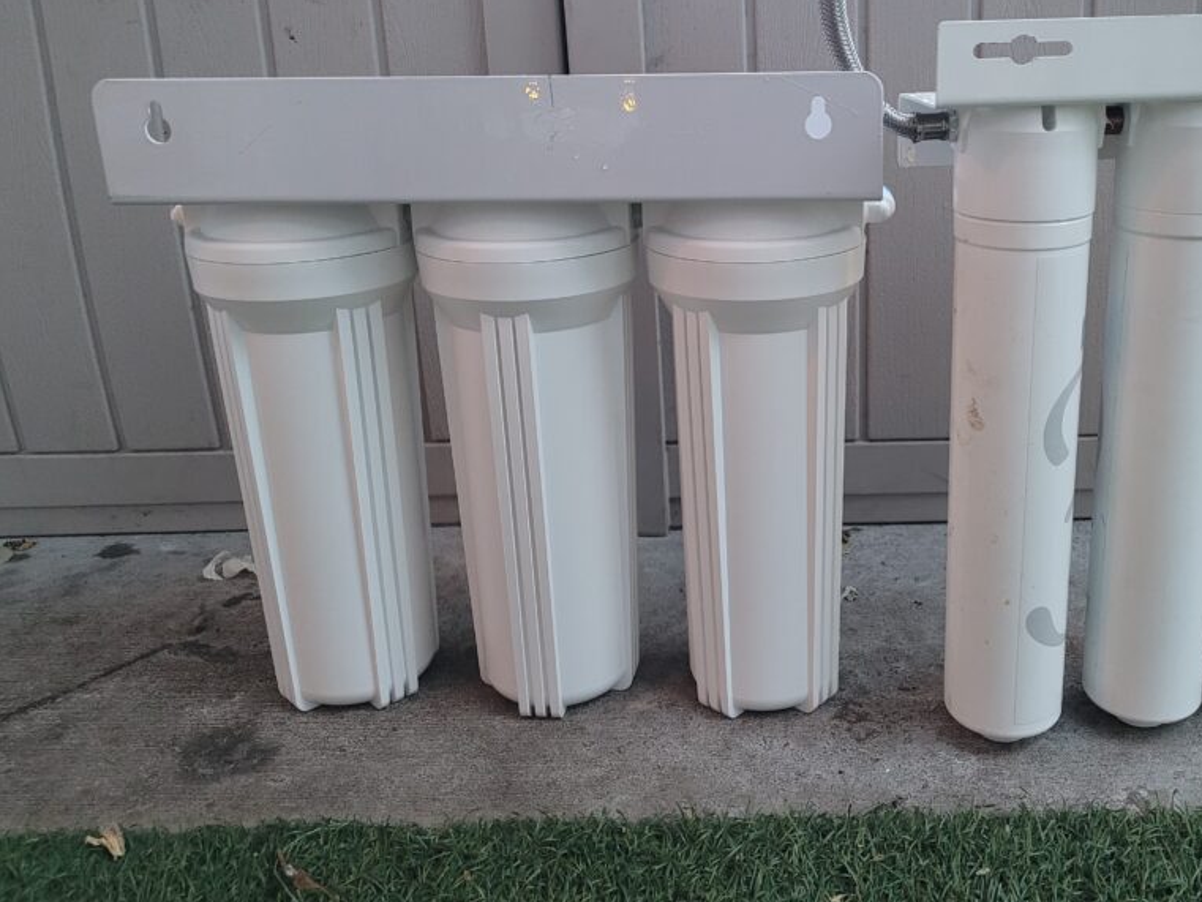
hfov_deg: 51.8
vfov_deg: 40.6
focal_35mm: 35
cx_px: 782
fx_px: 1216
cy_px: 371
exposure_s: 1/30
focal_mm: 5.4
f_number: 1.8
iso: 640
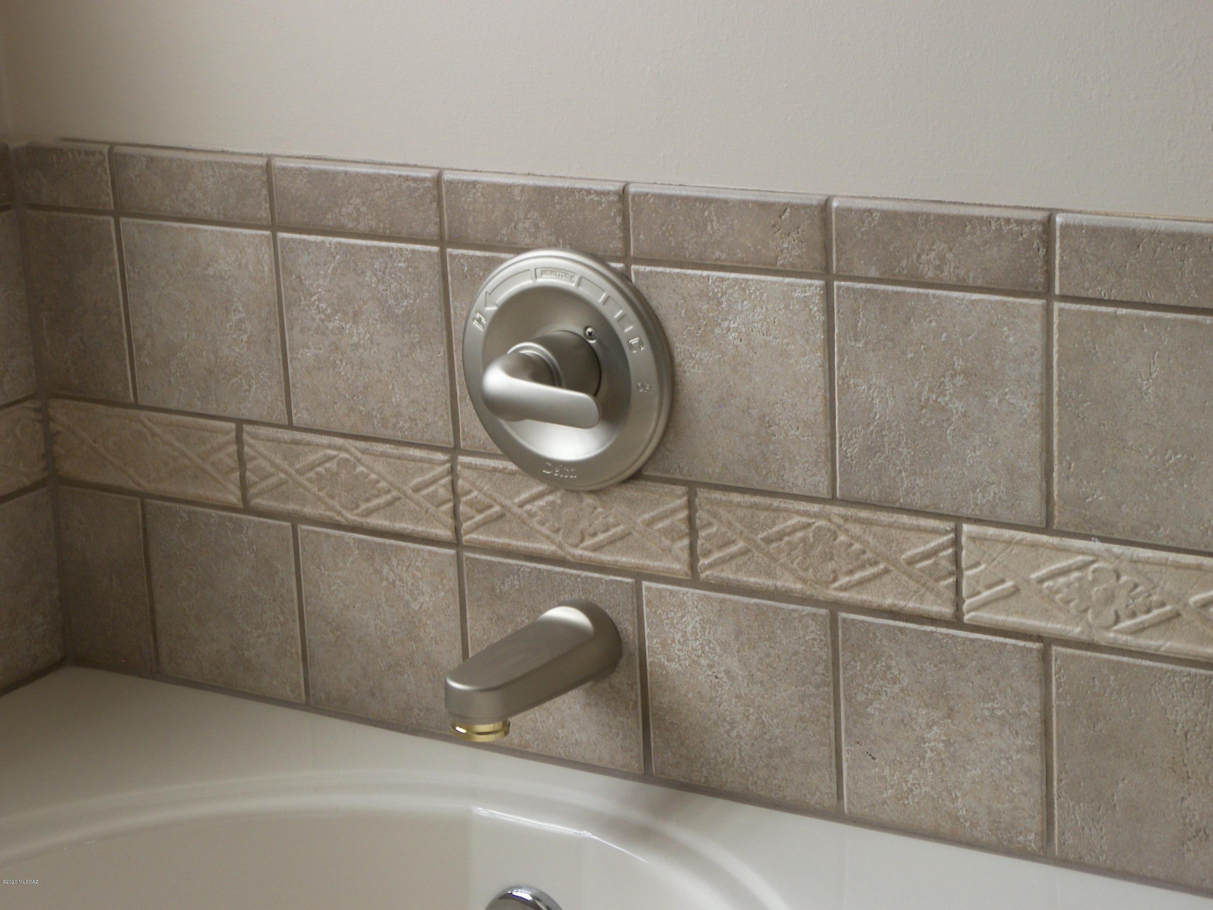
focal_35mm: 82
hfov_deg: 23.8
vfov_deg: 18.0
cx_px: 606
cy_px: 455
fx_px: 2873
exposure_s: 1/8
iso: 100
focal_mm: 17.3
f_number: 4
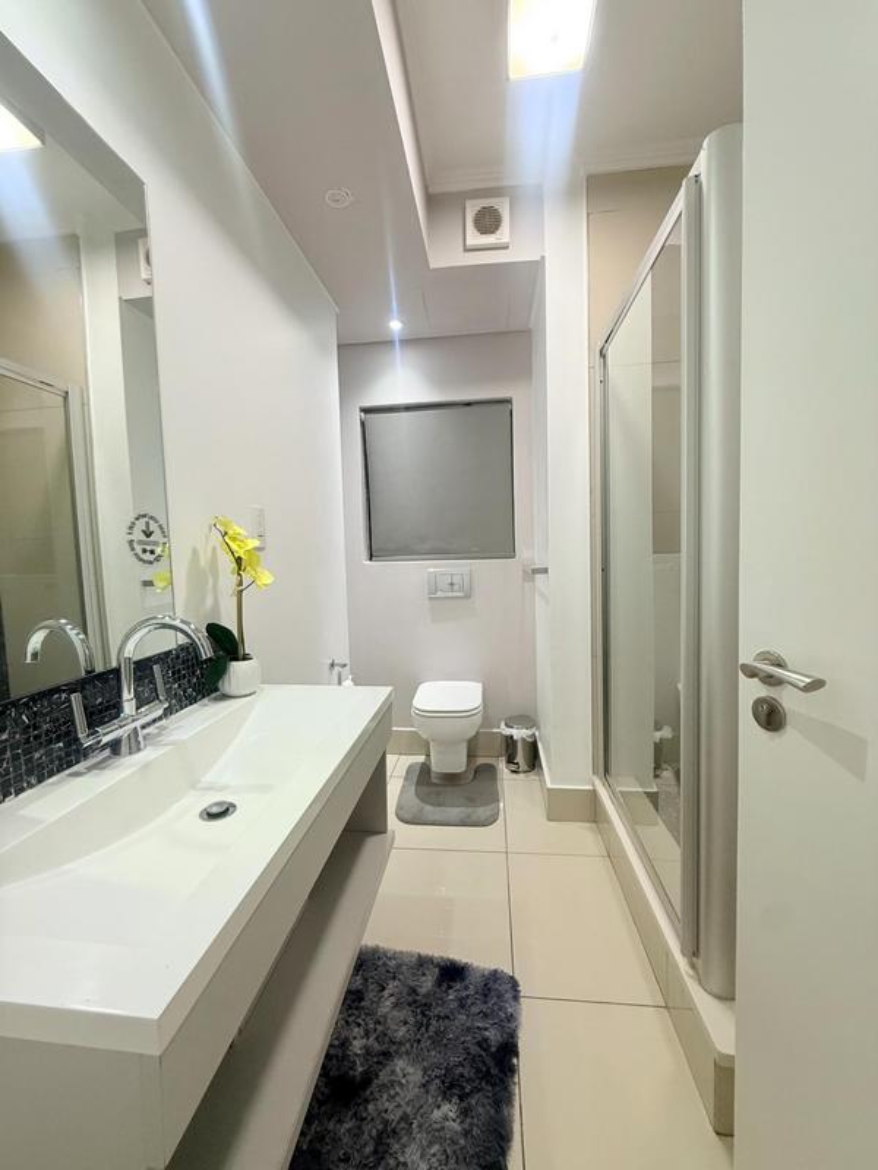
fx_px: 473
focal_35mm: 14
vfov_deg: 102.1
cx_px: 439
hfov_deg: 85.7
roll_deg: +1.4
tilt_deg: -4.0
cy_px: 585
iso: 250
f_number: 2.2
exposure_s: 1/100
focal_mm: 2.22
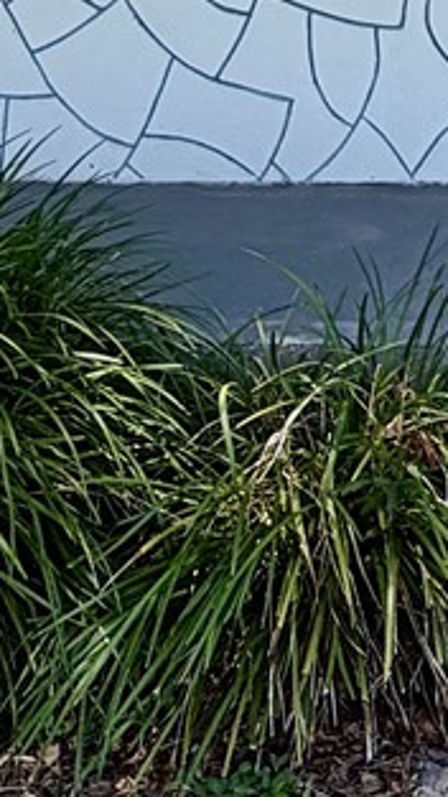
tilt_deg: -0.2
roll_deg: -0.2
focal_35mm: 78
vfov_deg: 24.4
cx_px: 848
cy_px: -186
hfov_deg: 13.6
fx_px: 1648
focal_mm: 2.22
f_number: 2.2
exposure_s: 1/631
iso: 40
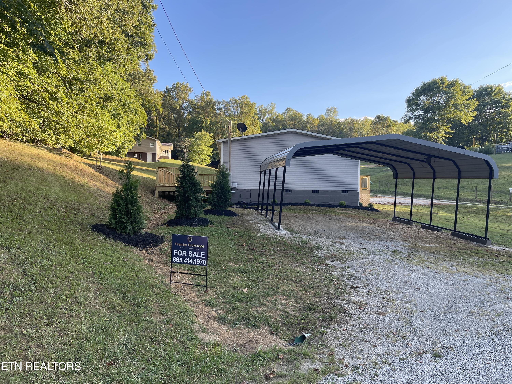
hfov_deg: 69.4
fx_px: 370
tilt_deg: +0.5
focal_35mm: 25
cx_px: 256
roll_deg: -0.8
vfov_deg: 54.9
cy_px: 192
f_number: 1.6
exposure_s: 1/455
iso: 32
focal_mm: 5.1
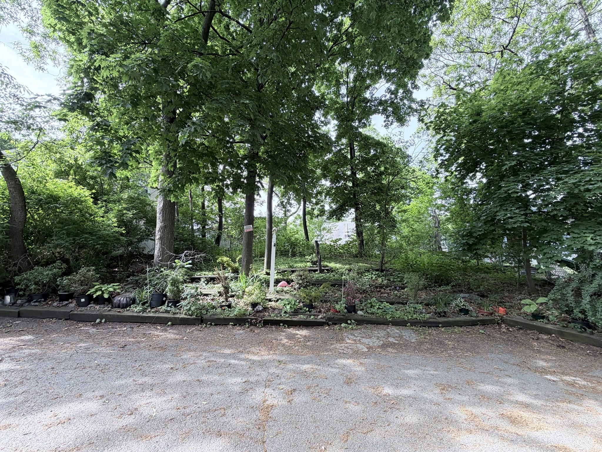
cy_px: 226
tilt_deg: +6.6
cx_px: 301
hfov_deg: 102.1
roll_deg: +2.9
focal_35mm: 14
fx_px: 243
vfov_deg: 85.7
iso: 50
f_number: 2.2
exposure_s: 1/130
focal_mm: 2.22
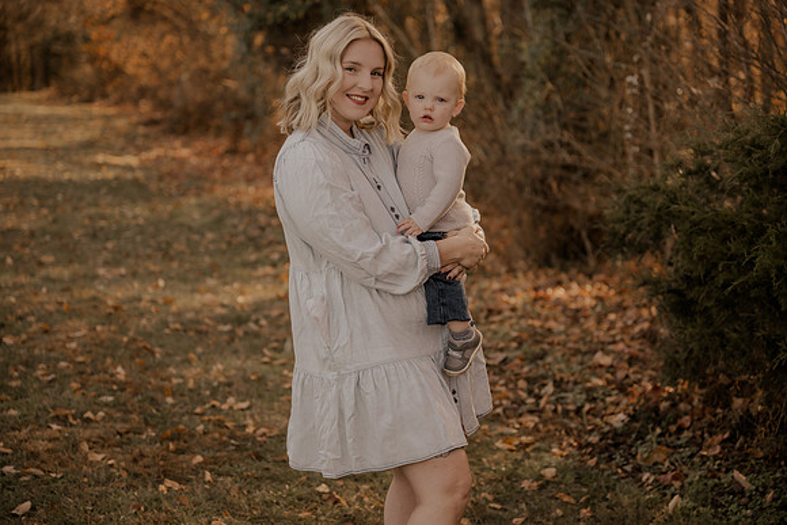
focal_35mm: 70
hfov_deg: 28.8
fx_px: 1531
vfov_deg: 19.5
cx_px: 394
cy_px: 262
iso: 200
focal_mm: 70
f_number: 2.8
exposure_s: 1/320
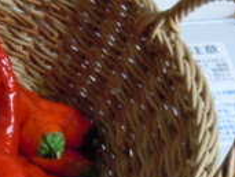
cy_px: 133
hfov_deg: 17.4
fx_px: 714
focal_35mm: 105
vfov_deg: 14.1
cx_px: -80
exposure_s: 1/6
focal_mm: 5.4
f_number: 3.5
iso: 400
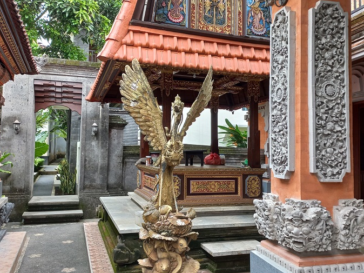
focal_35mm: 34
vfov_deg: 41.8
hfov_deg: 53.9
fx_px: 357
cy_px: 133
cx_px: 192
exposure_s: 1/50
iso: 40
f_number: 1.8
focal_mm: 4.6
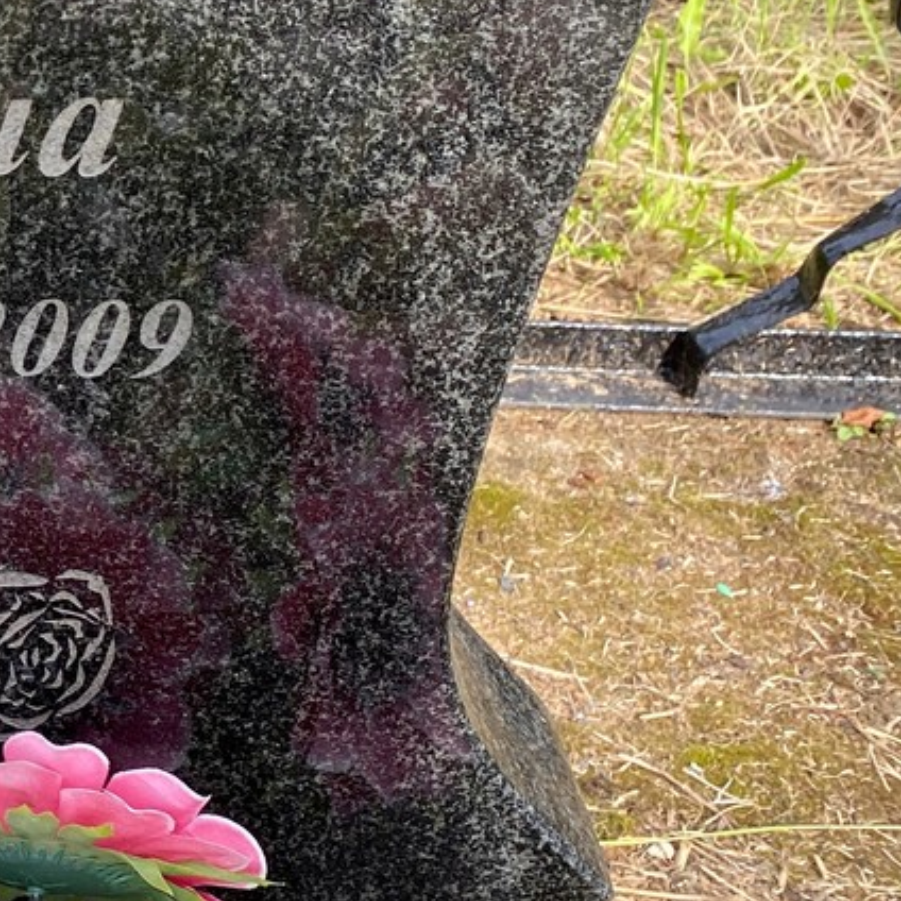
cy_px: 302
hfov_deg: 19.4
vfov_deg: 22.1
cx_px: -450
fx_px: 2297
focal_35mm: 78
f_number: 1.8
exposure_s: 1/522
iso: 32
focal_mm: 4.25
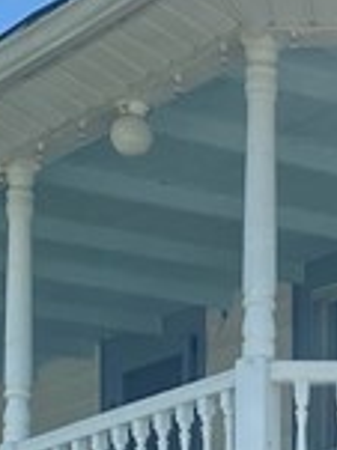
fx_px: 2288
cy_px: 1061
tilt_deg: -0.3
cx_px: 576
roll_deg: -0.4
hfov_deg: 8.2
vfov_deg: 9.9
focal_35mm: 176
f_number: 1.8
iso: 32
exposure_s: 1/1866
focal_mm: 4.25
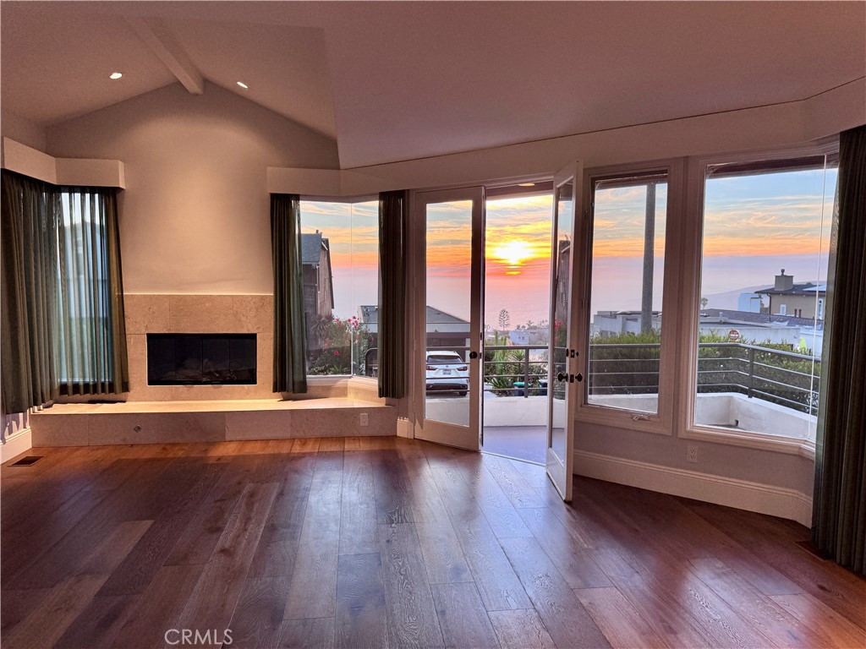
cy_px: 324
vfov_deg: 56.8
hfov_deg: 71.6
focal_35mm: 24
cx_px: 433
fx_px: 600
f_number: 1.78
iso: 80
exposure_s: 1/430
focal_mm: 6.76
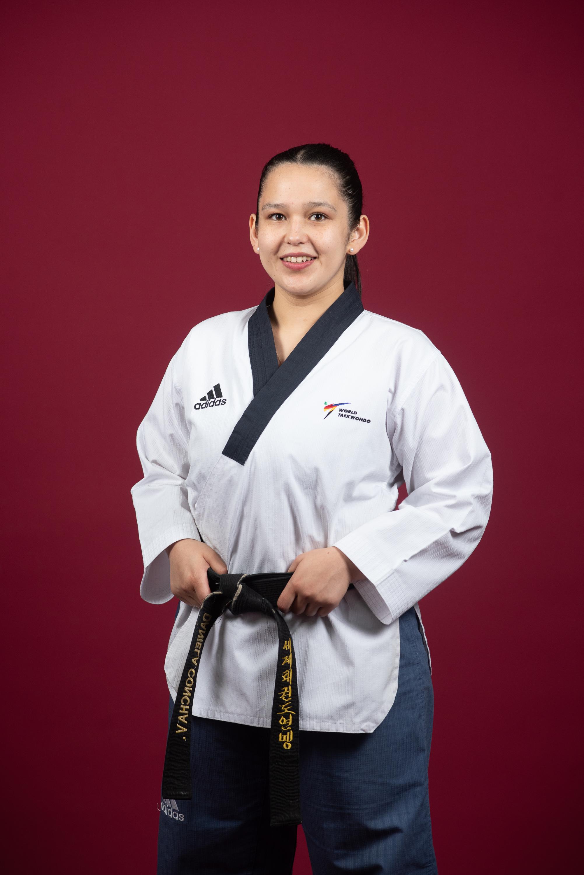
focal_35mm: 125
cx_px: 292
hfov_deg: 11.0
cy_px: 438
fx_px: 3038
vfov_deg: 16.4
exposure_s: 1/125
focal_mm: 125
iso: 800
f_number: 6.3
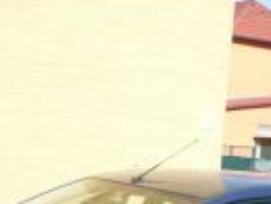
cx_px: 108
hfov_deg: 22.7
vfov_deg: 15.9
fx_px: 675
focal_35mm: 86
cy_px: 300
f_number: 3.3
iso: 200
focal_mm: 4.7
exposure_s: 1/1300
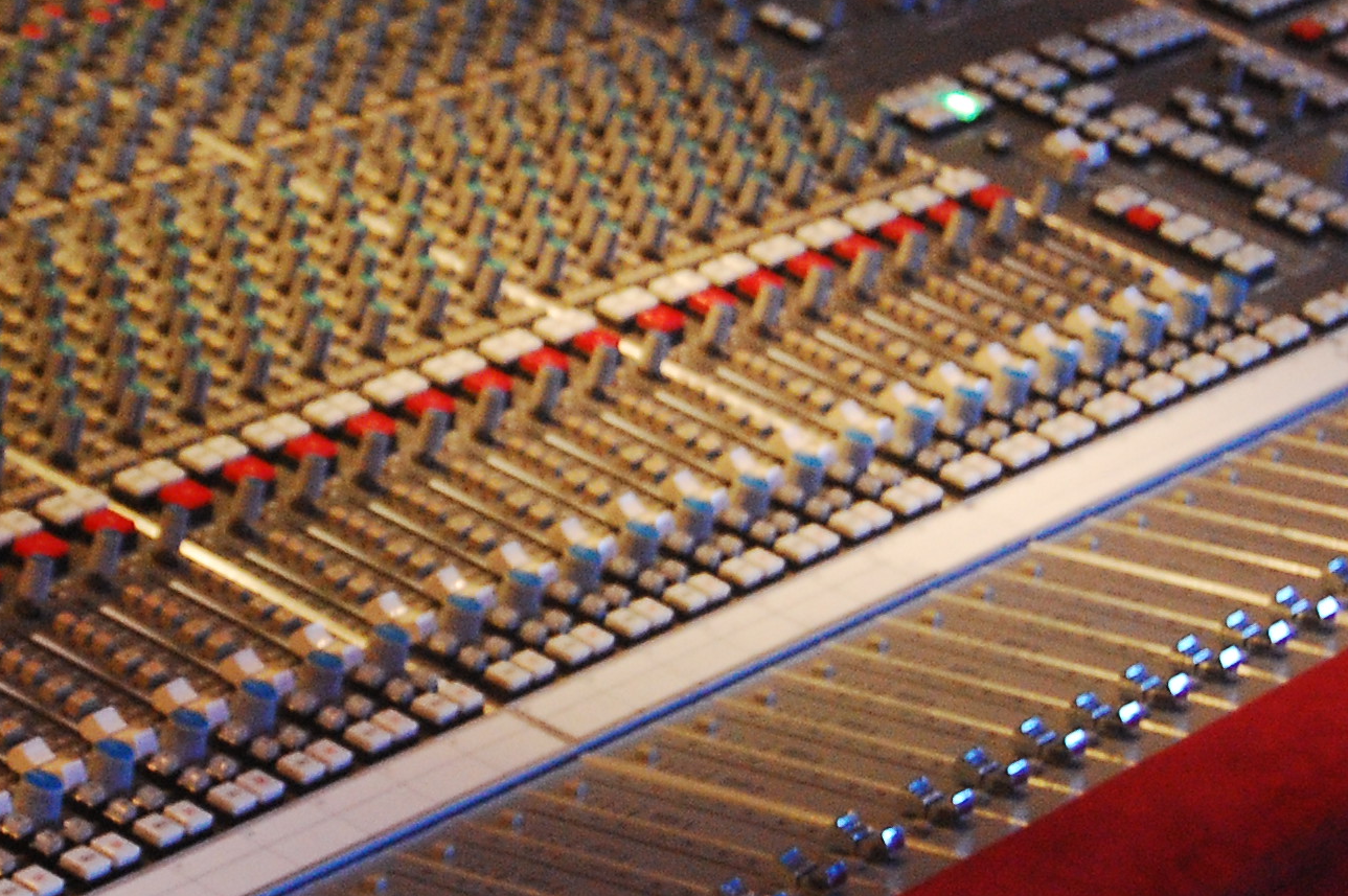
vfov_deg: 8.2
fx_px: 6285
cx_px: 161
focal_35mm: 168
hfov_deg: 12.2
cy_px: 278
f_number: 5.6
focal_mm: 48
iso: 1600
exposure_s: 1/10
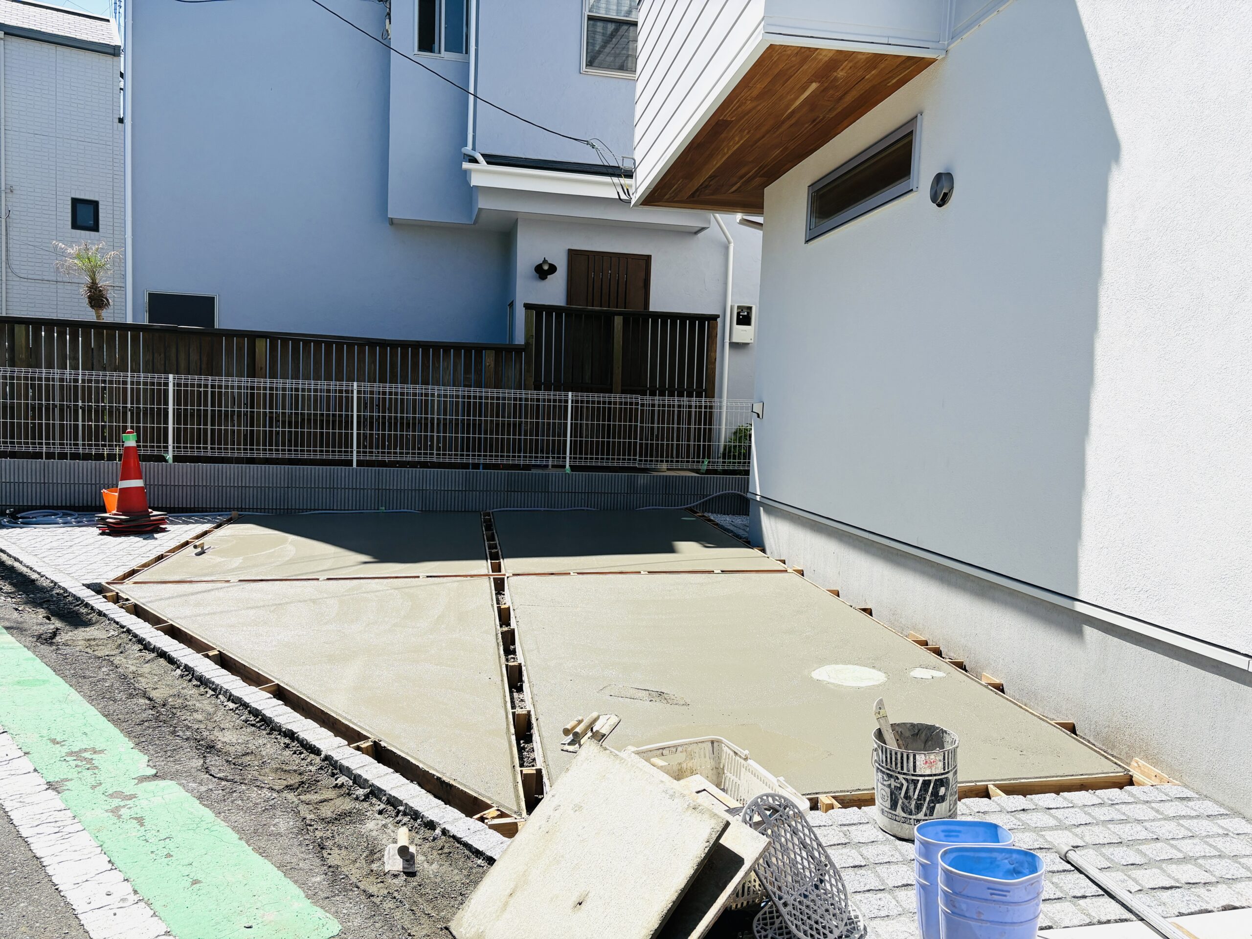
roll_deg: -1.2
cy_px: 470
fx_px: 940
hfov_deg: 67.3
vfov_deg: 53.1
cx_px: 626
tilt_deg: -3.5
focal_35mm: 26
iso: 50
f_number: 1.6
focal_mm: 5.96
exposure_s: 1/3623
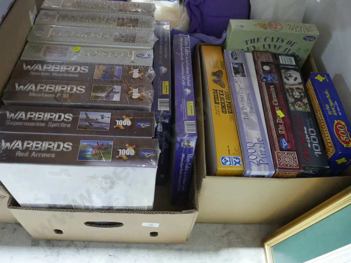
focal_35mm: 32
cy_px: 132
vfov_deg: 44.2
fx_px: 325
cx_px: 176
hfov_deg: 56.8
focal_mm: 16
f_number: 3.6
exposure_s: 1/50
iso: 3200
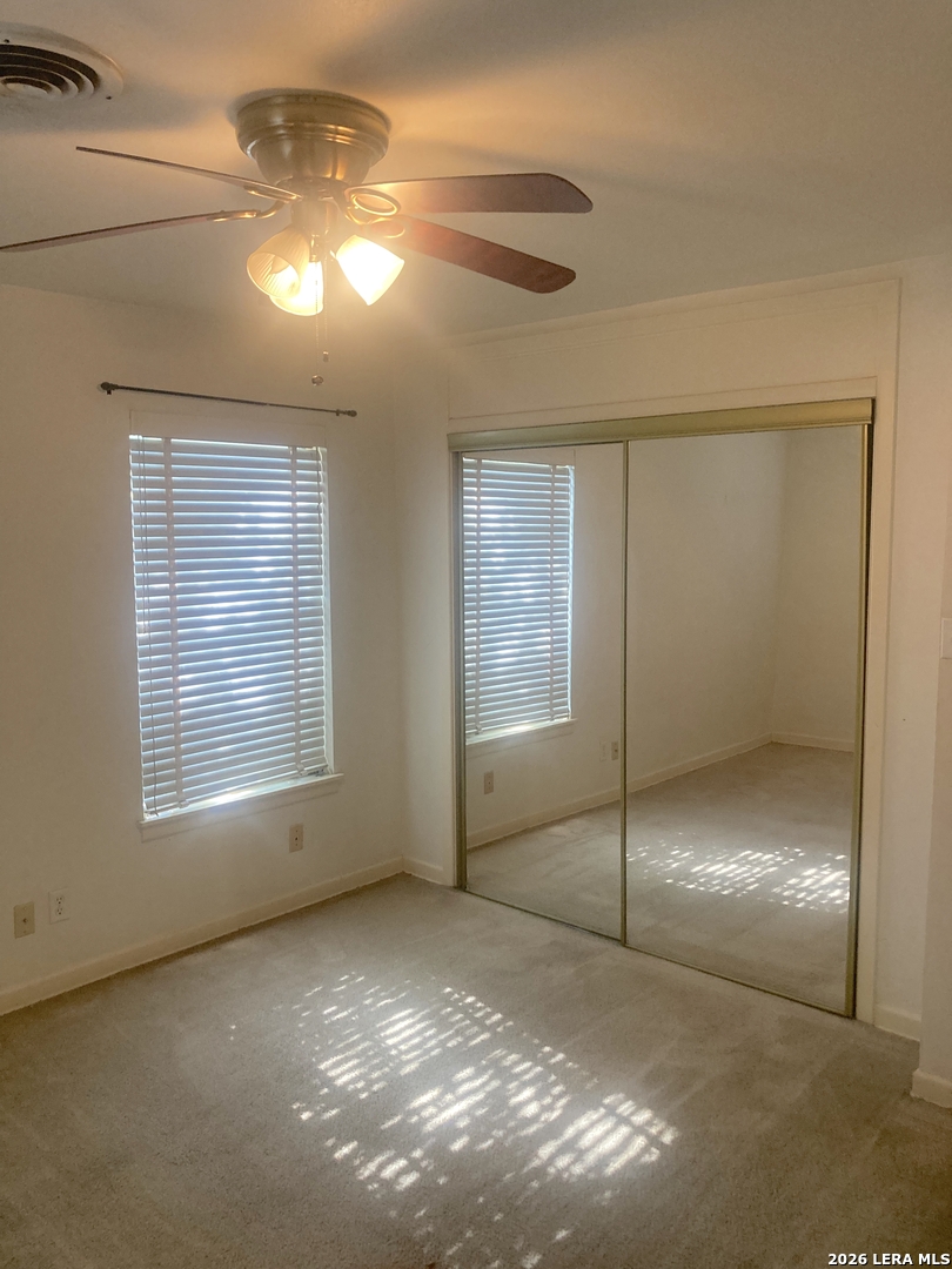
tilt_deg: -3.5
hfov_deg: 49.7
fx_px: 1027
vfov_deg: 63.4
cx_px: 476
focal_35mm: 28
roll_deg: +0.2
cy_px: 634
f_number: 1.8
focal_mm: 3.99
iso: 200
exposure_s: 1/60
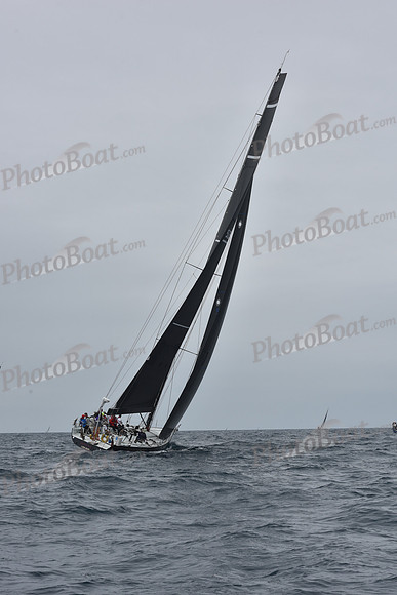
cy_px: 298
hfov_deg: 19.5
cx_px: 198
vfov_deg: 28.8
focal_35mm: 70
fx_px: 1157
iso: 250
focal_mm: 70
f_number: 11
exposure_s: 1/800
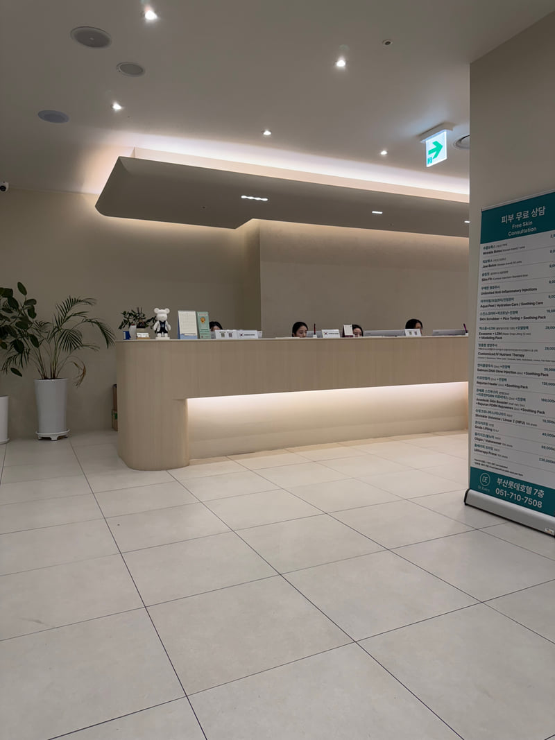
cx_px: 278
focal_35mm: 24
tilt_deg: -1.3
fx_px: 513
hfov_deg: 56.8
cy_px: 370
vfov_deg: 71.6
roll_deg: -0.1
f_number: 1.78
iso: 100
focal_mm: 6.76
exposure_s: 1/120
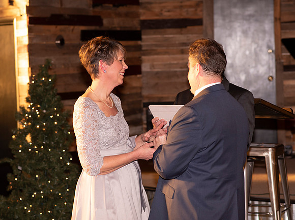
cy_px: 101
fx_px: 922
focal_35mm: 108
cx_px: 128
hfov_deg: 18.2
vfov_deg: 13.6
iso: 500
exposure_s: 1/160
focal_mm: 85
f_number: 3.5
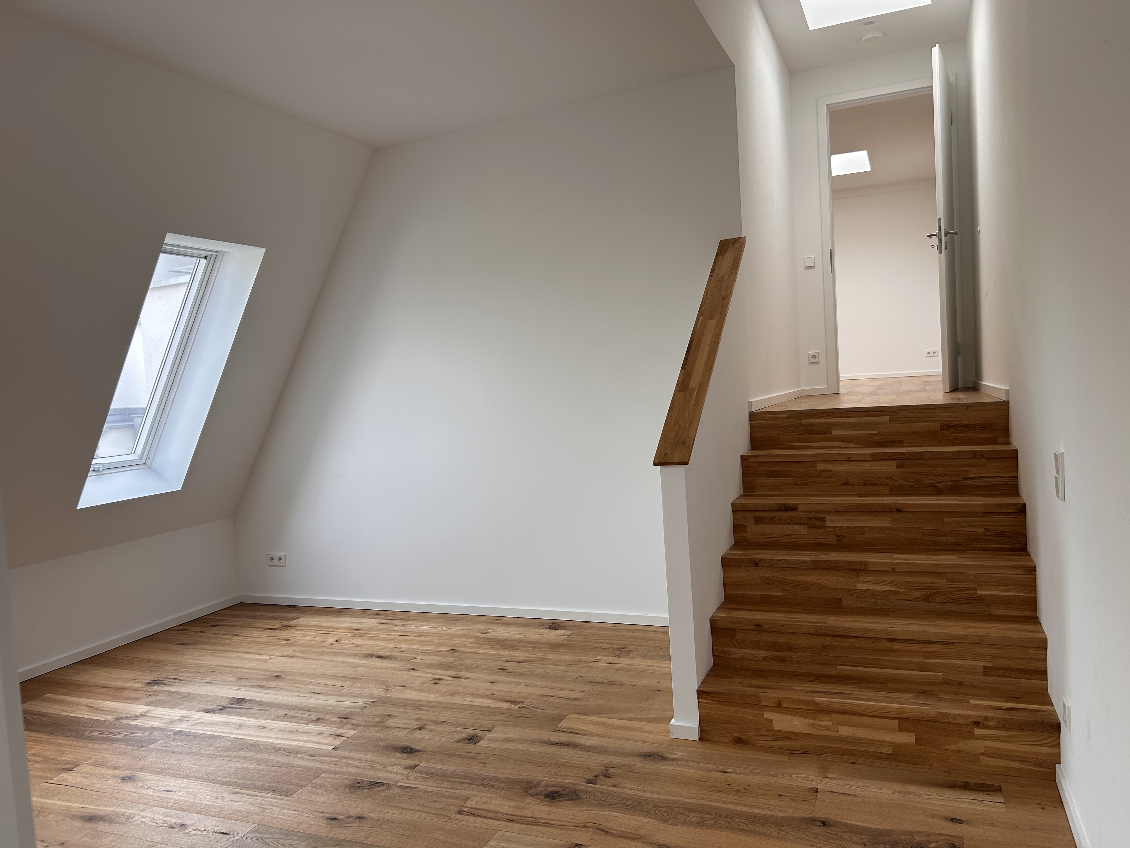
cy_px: 424
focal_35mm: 26
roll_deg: +3.1
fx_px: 849
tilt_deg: -3.9
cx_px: 565
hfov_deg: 67.3
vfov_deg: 53.1
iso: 40
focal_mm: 5.7
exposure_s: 1/186
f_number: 1.5
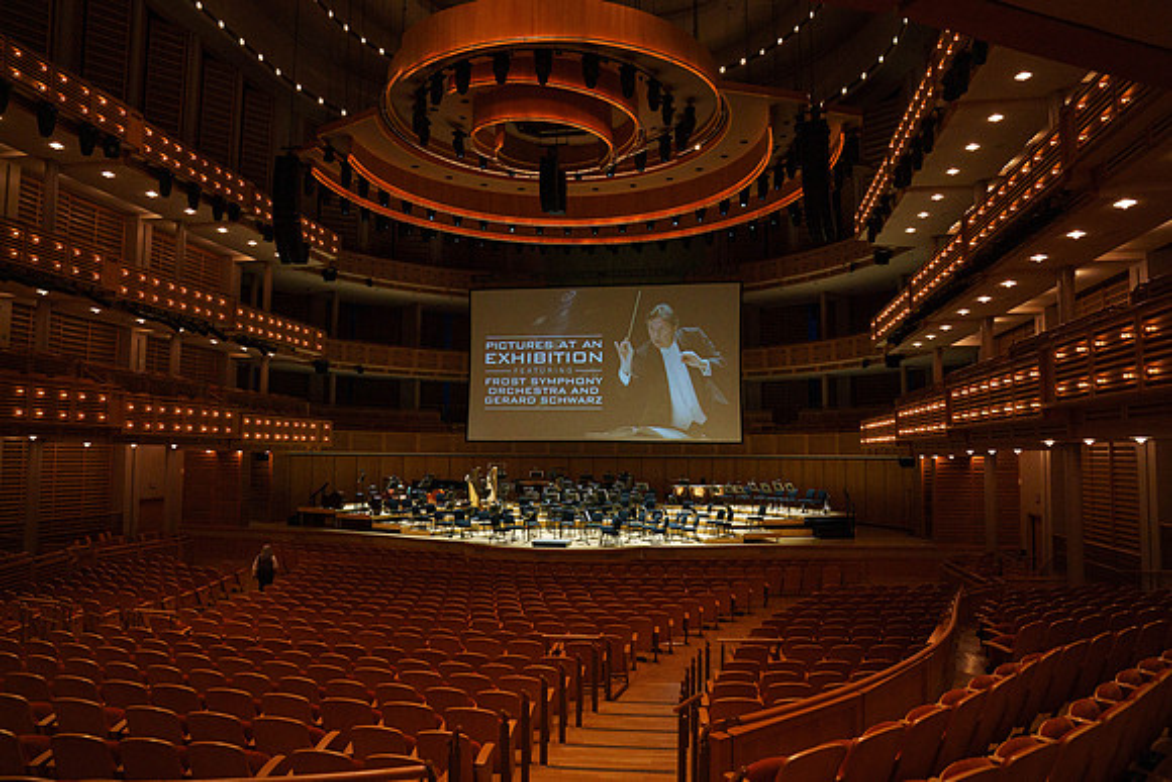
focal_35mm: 24
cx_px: 586
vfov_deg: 53.2
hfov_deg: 73.7
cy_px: 391
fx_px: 781
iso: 3200
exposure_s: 1/200
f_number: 7.1
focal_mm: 24
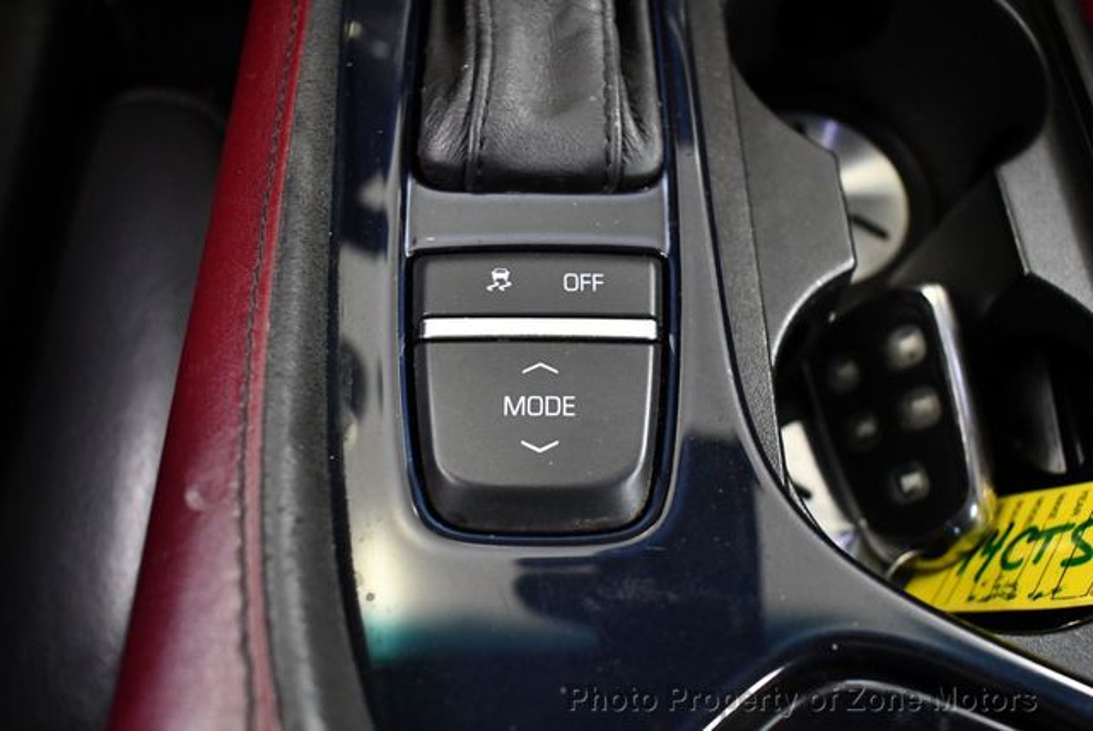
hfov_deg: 53.1
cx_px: 546
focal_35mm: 36
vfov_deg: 36.9
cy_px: 366
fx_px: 1094
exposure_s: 1/80
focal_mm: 18
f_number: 3.5
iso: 3200
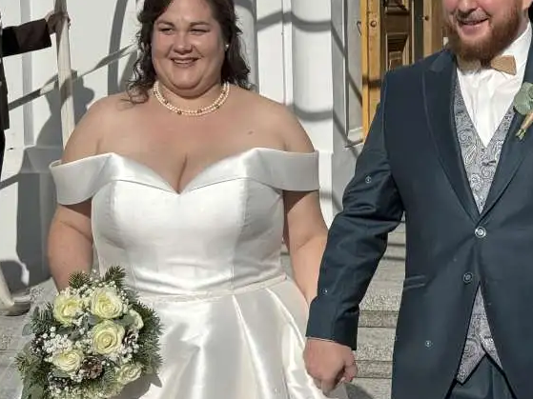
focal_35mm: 103
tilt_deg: -4.8
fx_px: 1586
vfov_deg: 14.4
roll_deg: +0.7
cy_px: 169
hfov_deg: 18.9
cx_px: 426
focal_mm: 6.76
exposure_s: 1/15385
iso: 64
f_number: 1.78
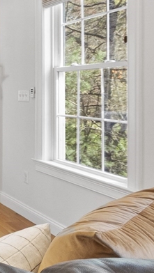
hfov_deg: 17.7
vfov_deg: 48.6
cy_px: 94
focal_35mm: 41
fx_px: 297
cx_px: -171
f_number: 6.3
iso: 800
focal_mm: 10
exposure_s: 1/8
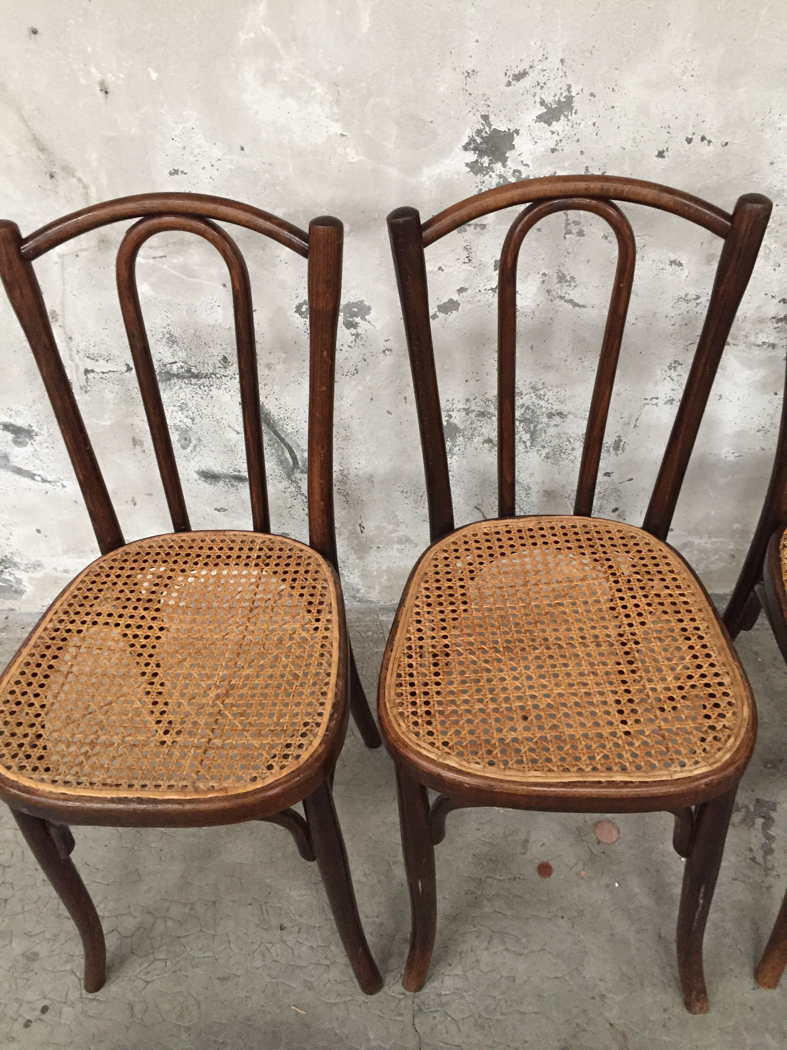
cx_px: 394
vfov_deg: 61.7
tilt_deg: -38.9
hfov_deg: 48.2
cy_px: 525
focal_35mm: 29
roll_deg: +5.0
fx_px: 879
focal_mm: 4.15
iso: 250
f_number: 2.2
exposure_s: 1/20
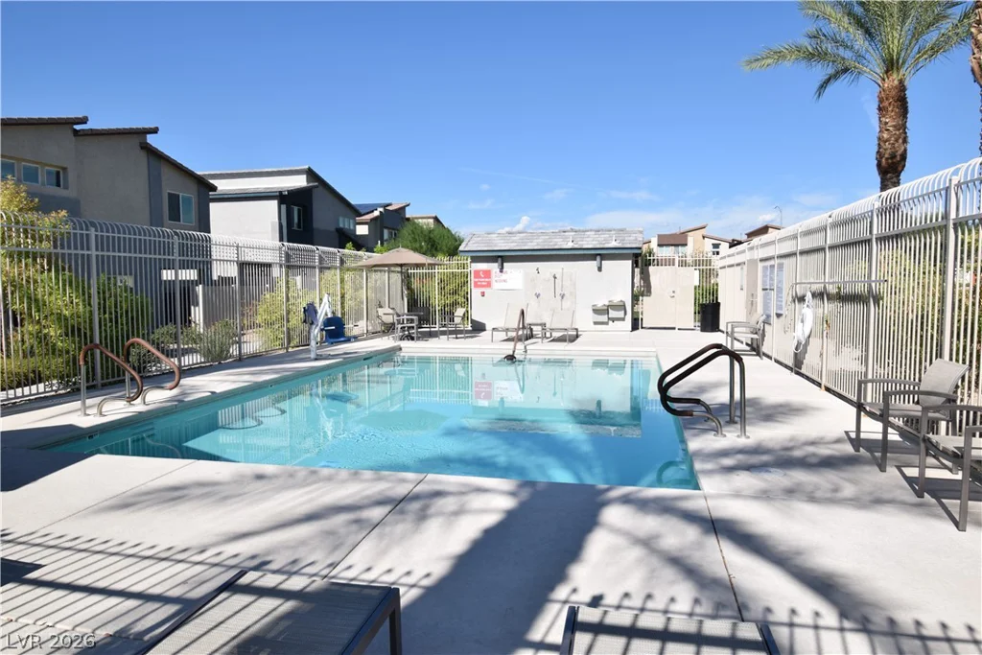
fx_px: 614
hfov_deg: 77.3
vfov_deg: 56.2
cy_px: 328
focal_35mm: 22
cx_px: 491
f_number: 10
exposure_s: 1/160
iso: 100
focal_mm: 15
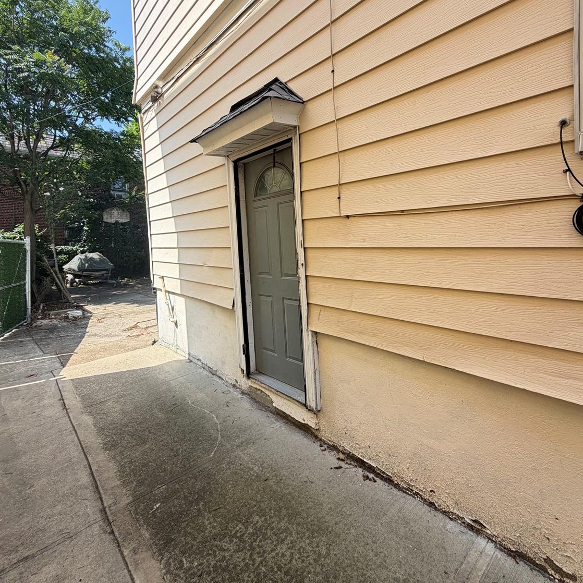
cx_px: 293
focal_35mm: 17
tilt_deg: +0.8
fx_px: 324
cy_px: 255
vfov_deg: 83.6
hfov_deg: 84.0
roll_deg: +0.6
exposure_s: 1/502
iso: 50
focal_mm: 2.22
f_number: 2.2
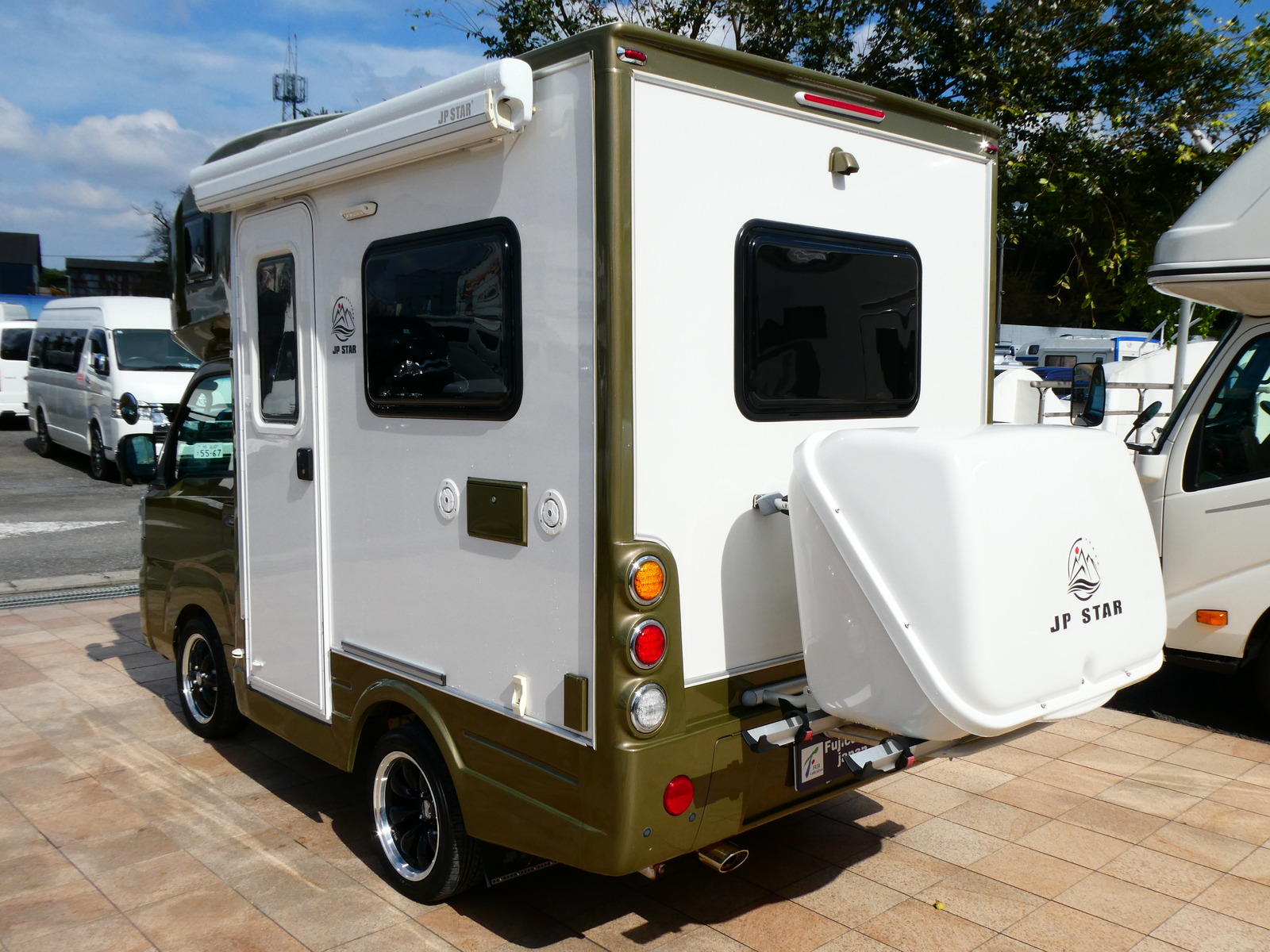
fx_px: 1137
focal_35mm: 31
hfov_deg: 58.4
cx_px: 635
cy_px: 476
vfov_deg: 45.4
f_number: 5
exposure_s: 1/1000
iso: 80
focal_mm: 5.4
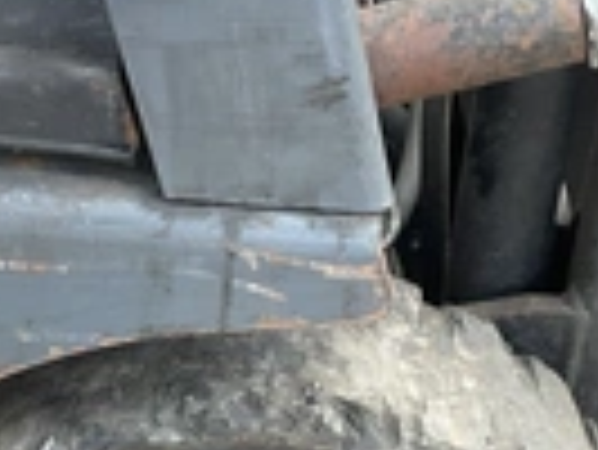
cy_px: 428
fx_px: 1504
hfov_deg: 22.1
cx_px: 90
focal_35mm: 87
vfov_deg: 16.7
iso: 25
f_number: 1.8
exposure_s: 1/144
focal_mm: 3
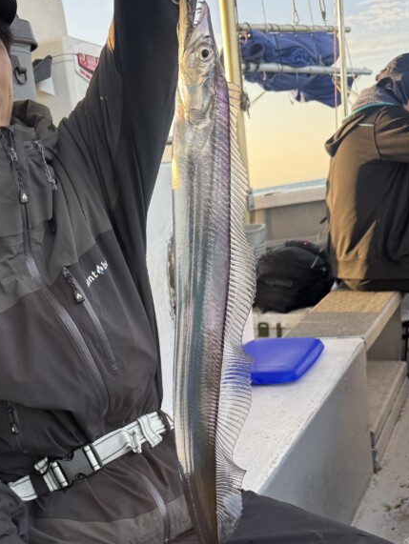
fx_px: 661
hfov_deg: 34.0
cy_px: 418
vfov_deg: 43.1
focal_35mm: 42
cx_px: 130
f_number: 1.78
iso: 80
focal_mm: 6.76
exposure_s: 1/349
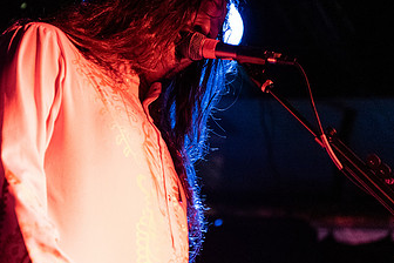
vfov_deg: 10.2
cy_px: 107
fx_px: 1466
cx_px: 174
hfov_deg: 15.3
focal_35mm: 134
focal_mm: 70
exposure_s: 1/200
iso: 3200
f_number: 3.2
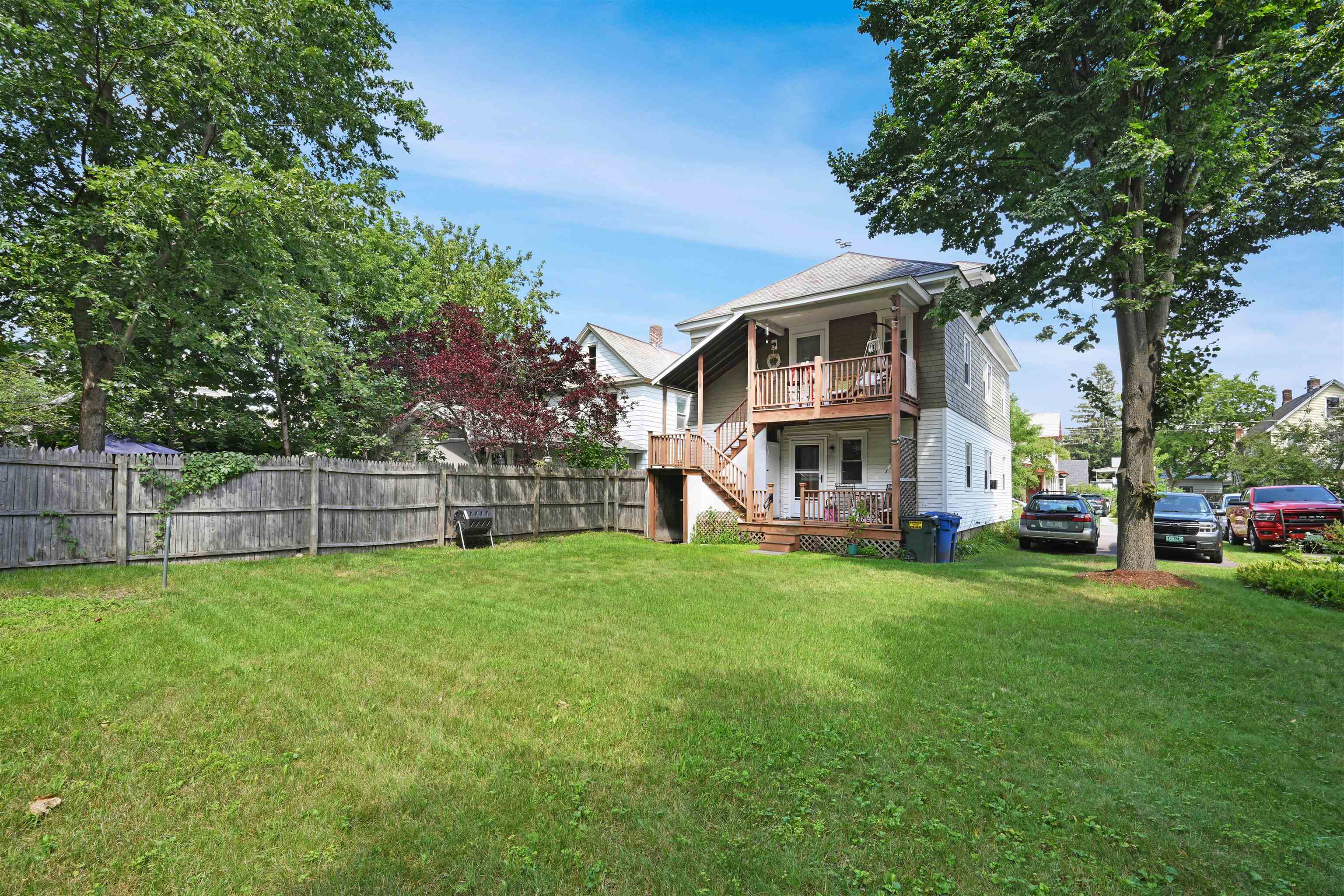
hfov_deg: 104.3
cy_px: 448
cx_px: 672
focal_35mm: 14
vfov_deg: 81.2
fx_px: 523
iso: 100
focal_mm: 14
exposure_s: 1/50
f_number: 14
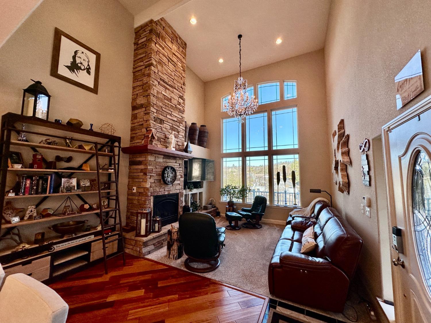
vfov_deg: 85.7
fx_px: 174
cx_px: 216
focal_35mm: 14
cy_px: 162
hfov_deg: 102.1
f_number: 2.2
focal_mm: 2.22
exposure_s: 1/120
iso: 125
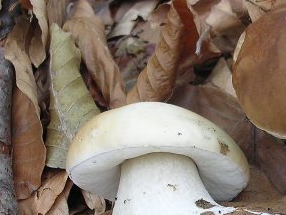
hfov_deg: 18.9
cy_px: 159
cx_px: 266
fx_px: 843
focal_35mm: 102
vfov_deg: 14.5
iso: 100
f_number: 2.8
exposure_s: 1/4
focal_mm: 5.8
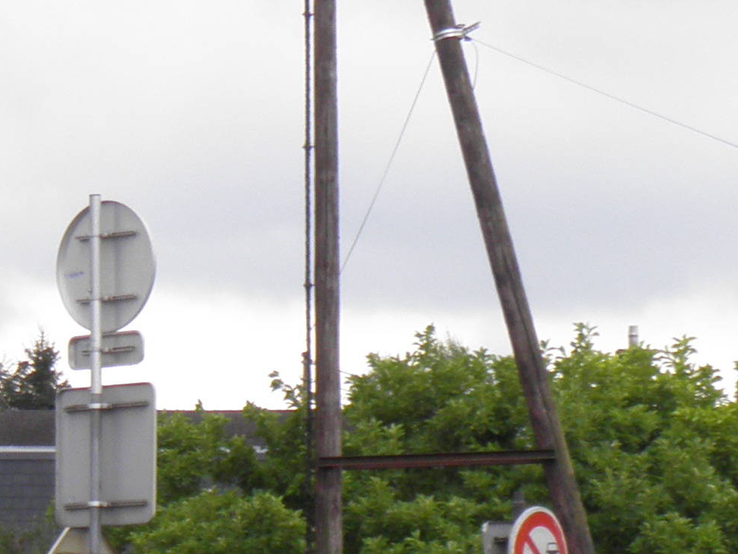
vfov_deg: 6.0
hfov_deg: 8.0
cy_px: 1050
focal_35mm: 241
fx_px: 5137
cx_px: -498
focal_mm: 10
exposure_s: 1/80
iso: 50
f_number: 5.2
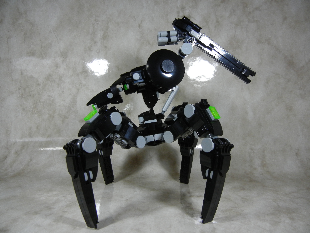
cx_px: 155
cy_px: 116
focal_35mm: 30
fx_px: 269
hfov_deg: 60.0
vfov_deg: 46.8
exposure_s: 1/107
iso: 400
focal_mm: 5.4
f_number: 3.5
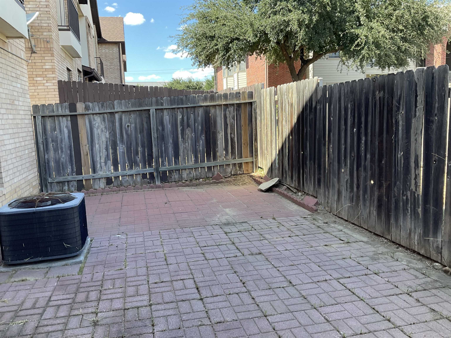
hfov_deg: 61.7
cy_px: 169
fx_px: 378
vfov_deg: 48.2
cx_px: 226
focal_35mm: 29
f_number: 1.8
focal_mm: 3
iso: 16
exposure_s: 1/206
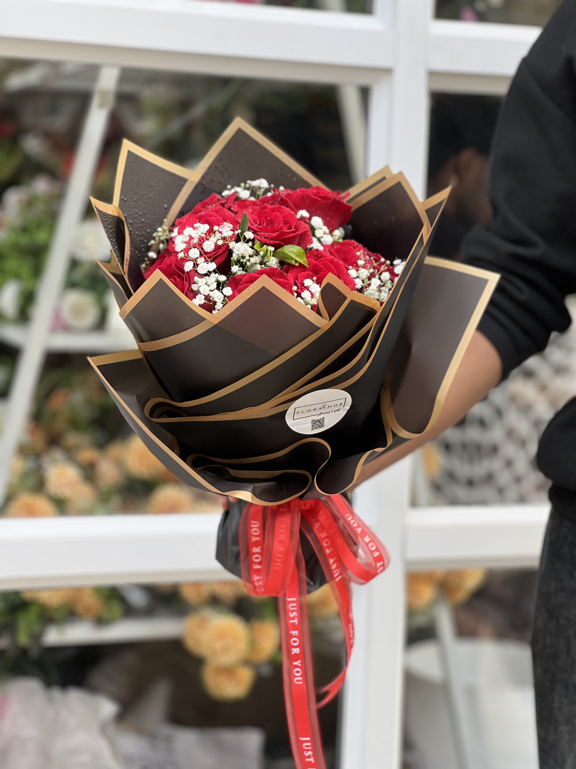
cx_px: 288
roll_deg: -2.1
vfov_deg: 25.3
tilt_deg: -5.1
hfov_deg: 19.1
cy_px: 384
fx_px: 1708
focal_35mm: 77
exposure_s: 1/121
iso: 64
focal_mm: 9
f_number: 2.8
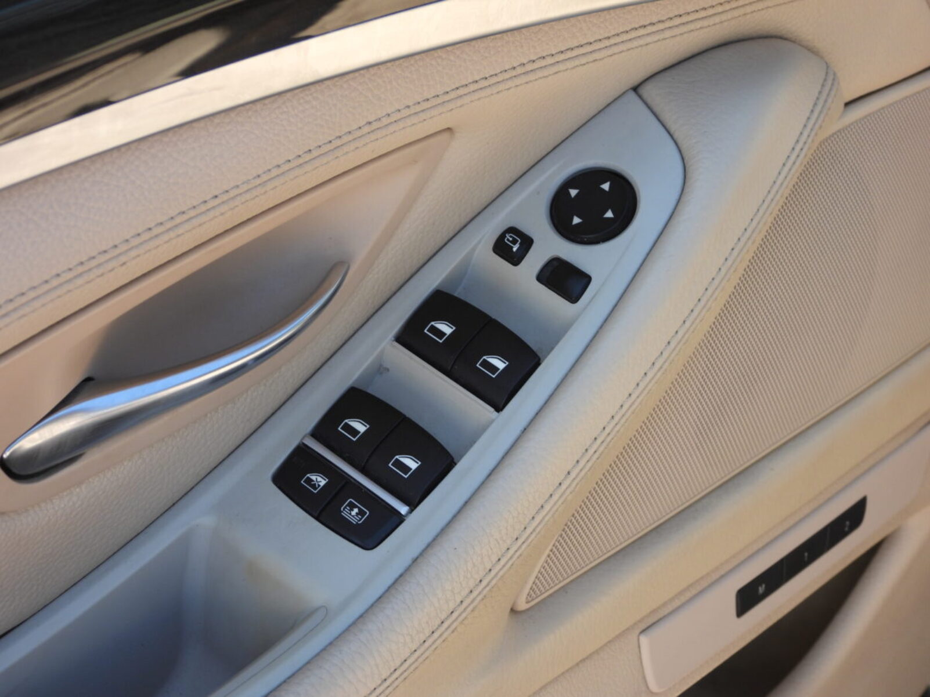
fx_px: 2606
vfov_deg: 15.2
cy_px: 348
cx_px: 465
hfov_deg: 20.2
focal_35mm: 97
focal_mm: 17.5
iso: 100
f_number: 3.5
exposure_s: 1/200
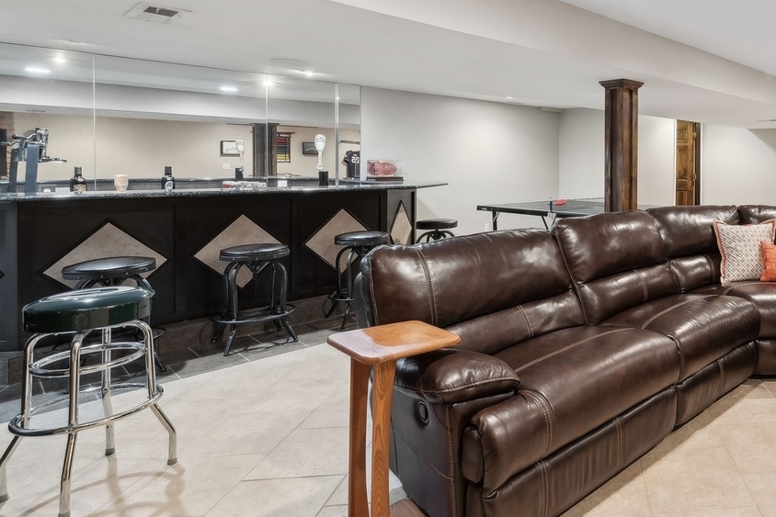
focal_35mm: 23
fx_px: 496
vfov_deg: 54.1
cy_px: 174
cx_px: 636
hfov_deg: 67.8
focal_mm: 12
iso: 200
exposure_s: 1/1.25
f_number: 9
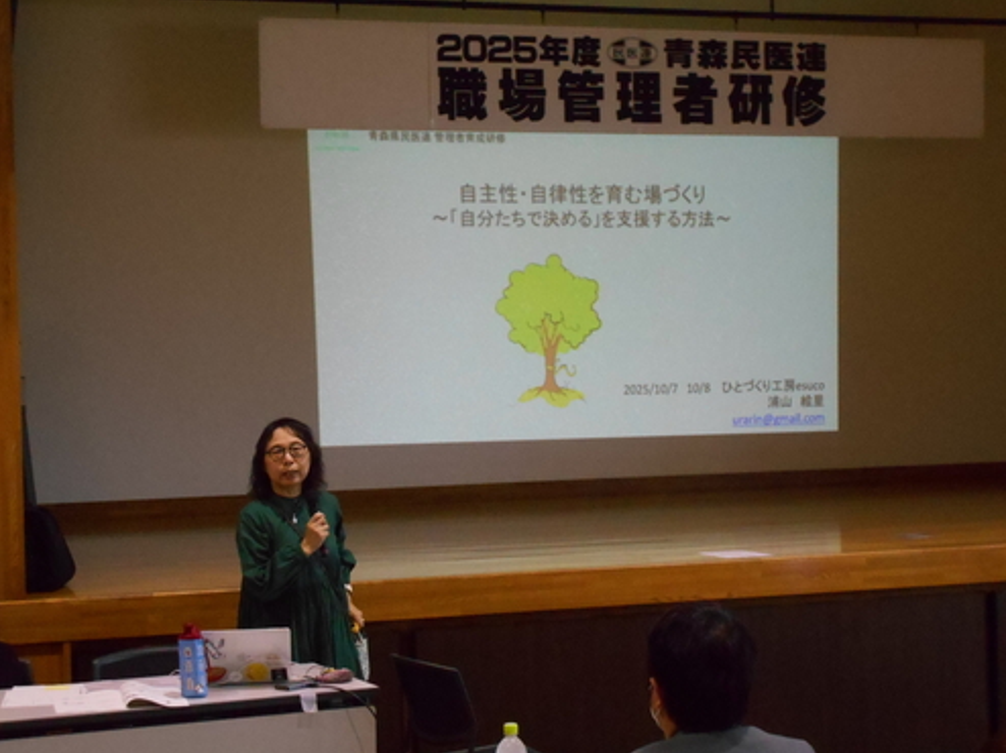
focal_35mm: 77
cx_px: 505
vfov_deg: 19.1
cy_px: 380
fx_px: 2237
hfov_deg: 25.3
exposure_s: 1/80
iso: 800
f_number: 5.8
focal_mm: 13.5
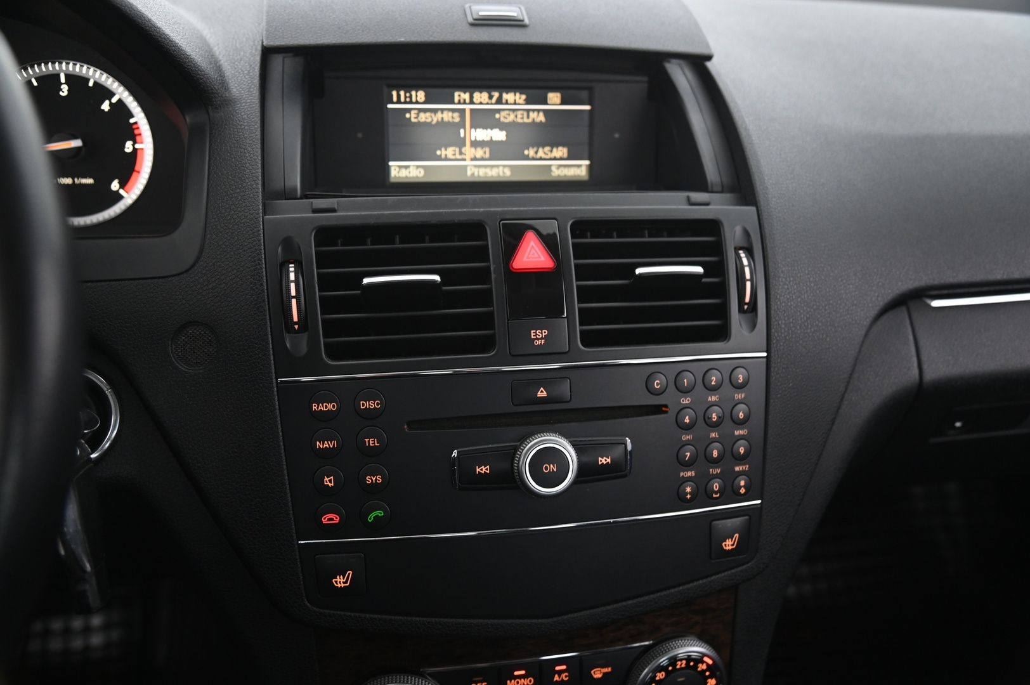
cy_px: 342
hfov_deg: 58.8
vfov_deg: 41.1
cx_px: 515
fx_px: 915
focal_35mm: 32
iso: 2000
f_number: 4
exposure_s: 1/13
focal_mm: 32
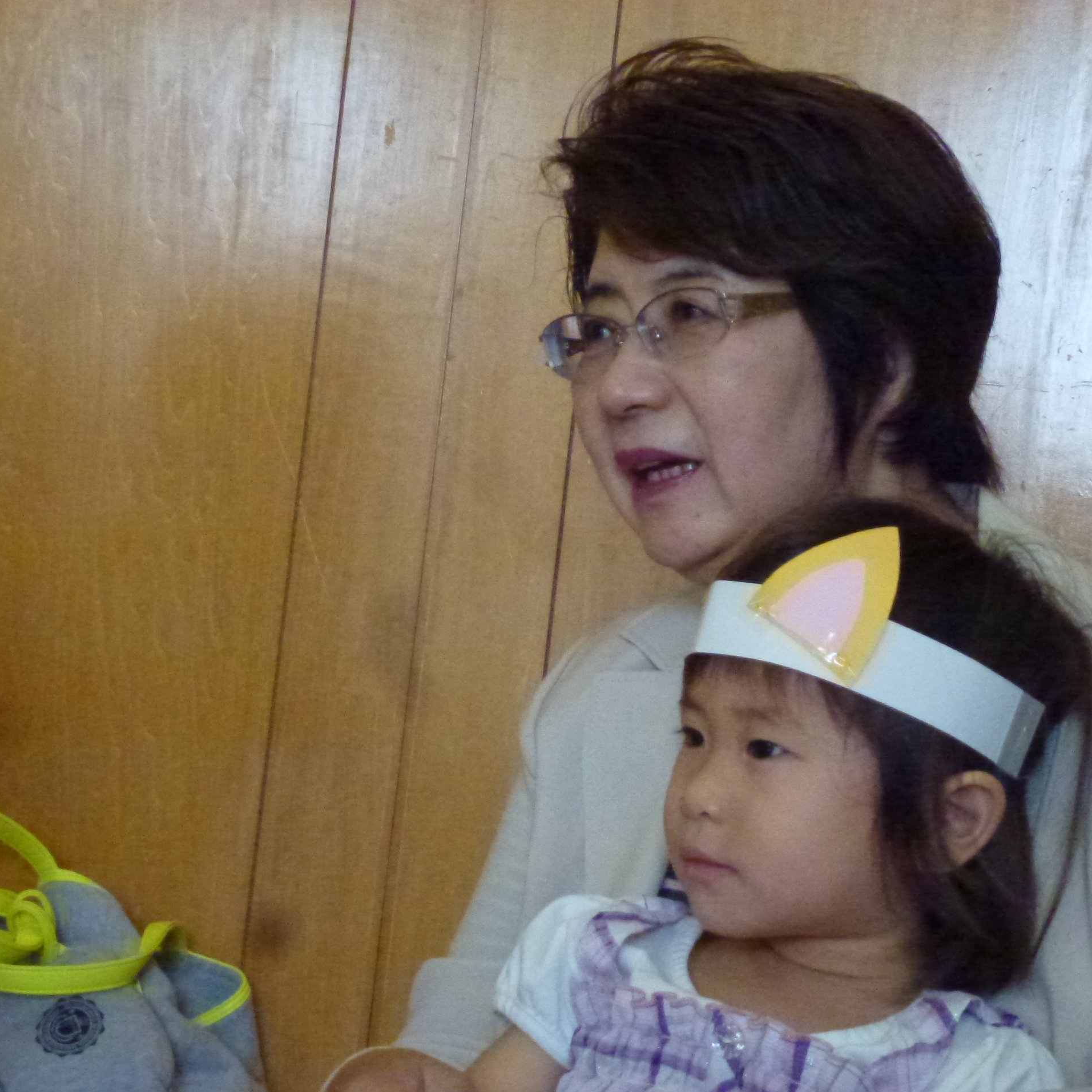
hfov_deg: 20.6
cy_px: 547
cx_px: 518
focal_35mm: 84
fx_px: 2998
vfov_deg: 20.6
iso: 1600
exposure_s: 1/200
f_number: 4.7
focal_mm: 12.7
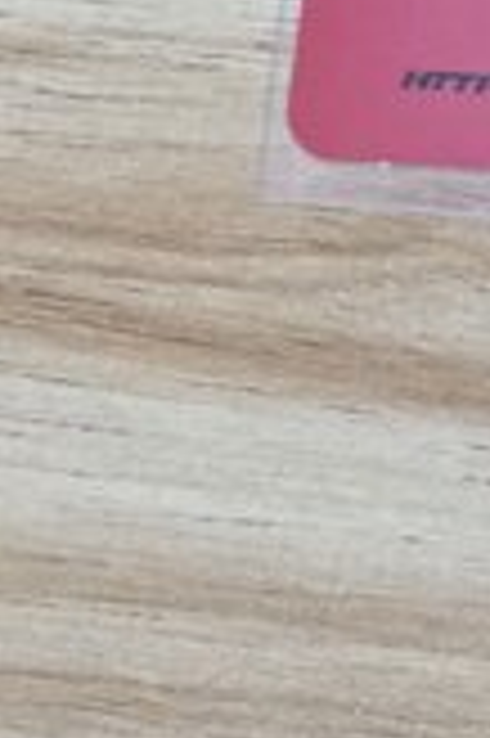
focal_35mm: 234
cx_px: 679
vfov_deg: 8.7
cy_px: -169
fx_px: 4787
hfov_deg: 5.8
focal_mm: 7.9
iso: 320
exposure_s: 1/60
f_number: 2.4
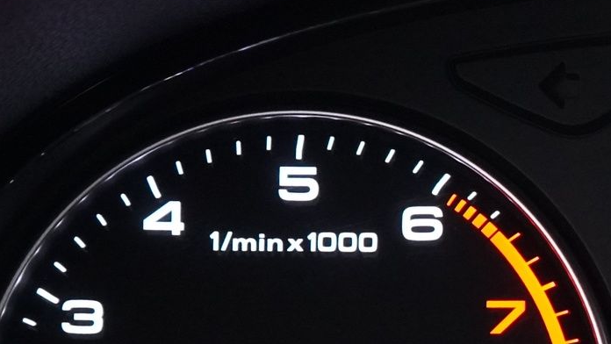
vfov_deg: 7.7
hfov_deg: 13.1
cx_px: 829
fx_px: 2561
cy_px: 353
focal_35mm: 158
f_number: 4
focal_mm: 28
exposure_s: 1/60
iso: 8000
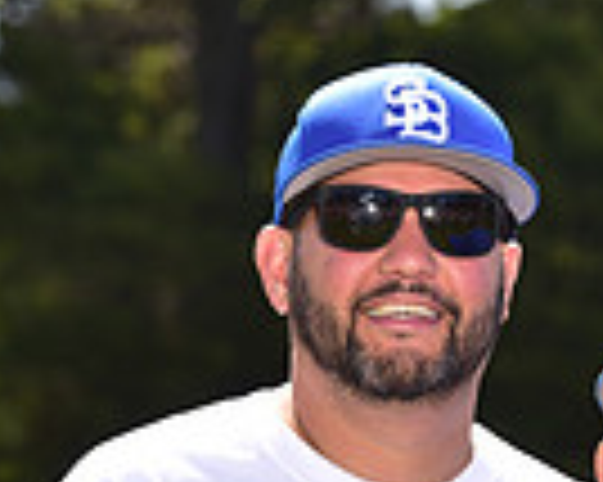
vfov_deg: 4.1
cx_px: 644
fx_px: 6670
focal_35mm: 374
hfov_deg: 5.2
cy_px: 628
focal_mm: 92
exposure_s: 1/250
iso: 80
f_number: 5
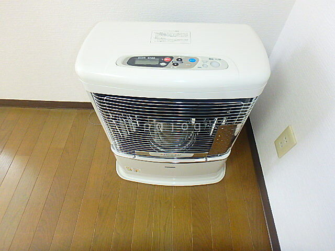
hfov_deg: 79.0
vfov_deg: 63.4
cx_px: 168
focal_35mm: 21
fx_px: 203
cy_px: 126
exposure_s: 1/30
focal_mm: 3.7
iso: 400
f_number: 3.5
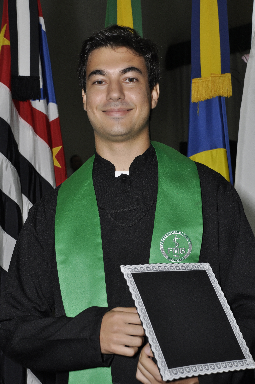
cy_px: 192
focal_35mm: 75
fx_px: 799
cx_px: 128
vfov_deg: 27.0
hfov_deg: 18.1
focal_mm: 50
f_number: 6.3
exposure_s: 1/60
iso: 500
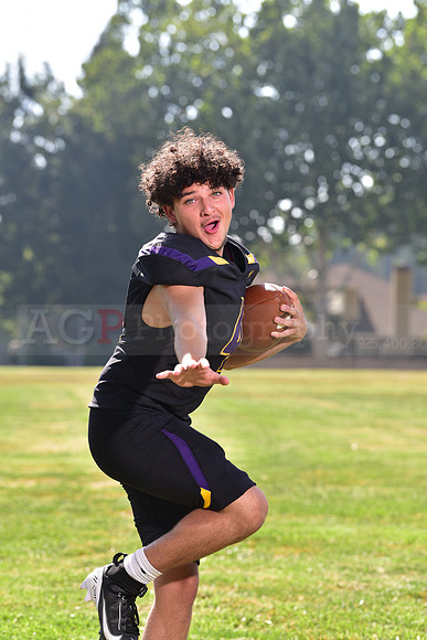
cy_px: 320
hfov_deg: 10.6
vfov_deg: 15.8
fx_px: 2311
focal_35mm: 130
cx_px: 214
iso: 100
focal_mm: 130
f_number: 5
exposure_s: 1/250
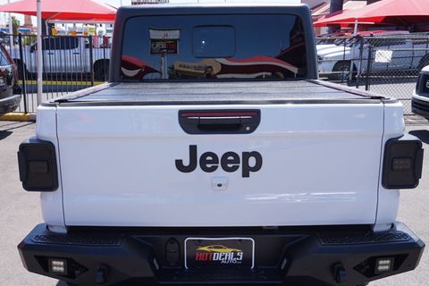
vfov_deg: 33.3
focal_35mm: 40
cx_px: 200
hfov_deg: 48.4
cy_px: 172
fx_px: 477
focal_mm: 20
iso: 100
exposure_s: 1/160
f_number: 7.1
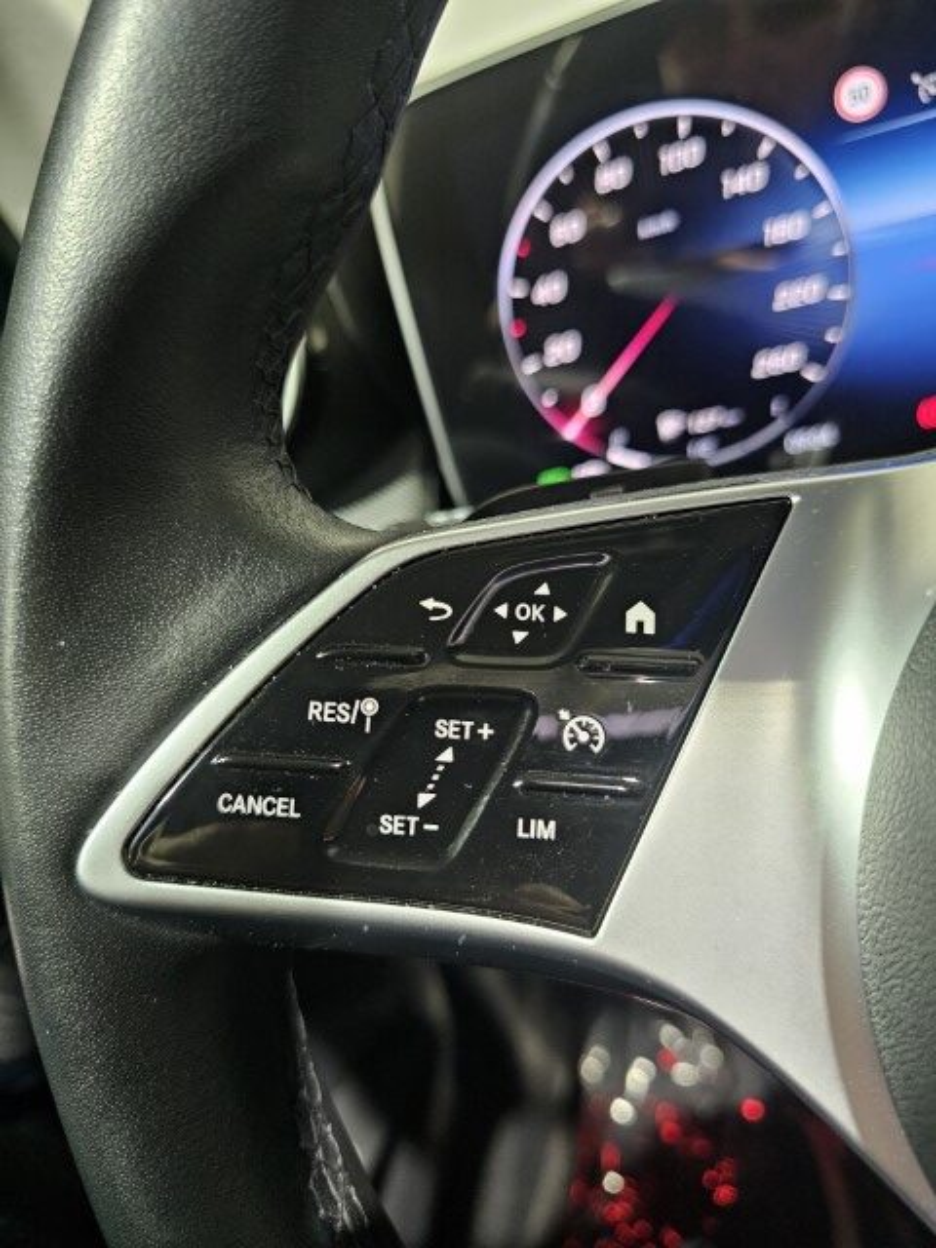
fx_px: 829
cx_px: 468
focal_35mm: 23
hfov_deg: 58.9
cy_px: 624
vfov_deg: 73.9
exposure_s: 1/50
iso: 800
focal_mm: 6.3
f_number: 1.7
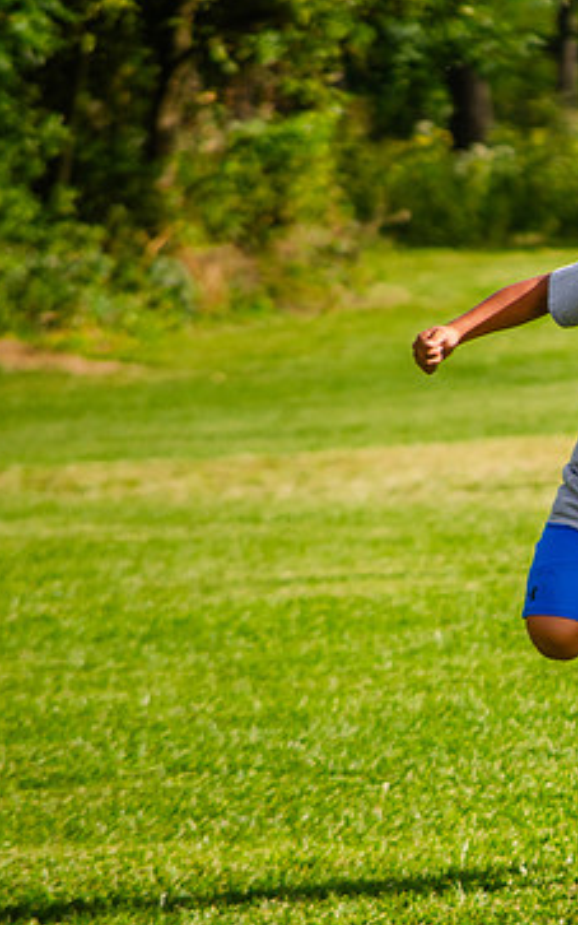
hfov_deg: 2.7
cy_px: 471
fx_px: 12295
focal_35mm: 488
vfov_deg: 4.3
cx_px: 723
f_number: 6.3
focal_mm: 200
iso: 200
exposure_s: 1/640
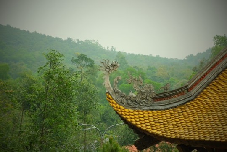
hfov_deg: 24.5
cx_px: 114
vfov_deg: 16.5
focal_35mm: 83
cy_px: 76
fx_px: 523
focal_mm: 55
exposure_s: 1/125
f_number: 6.4
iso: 500
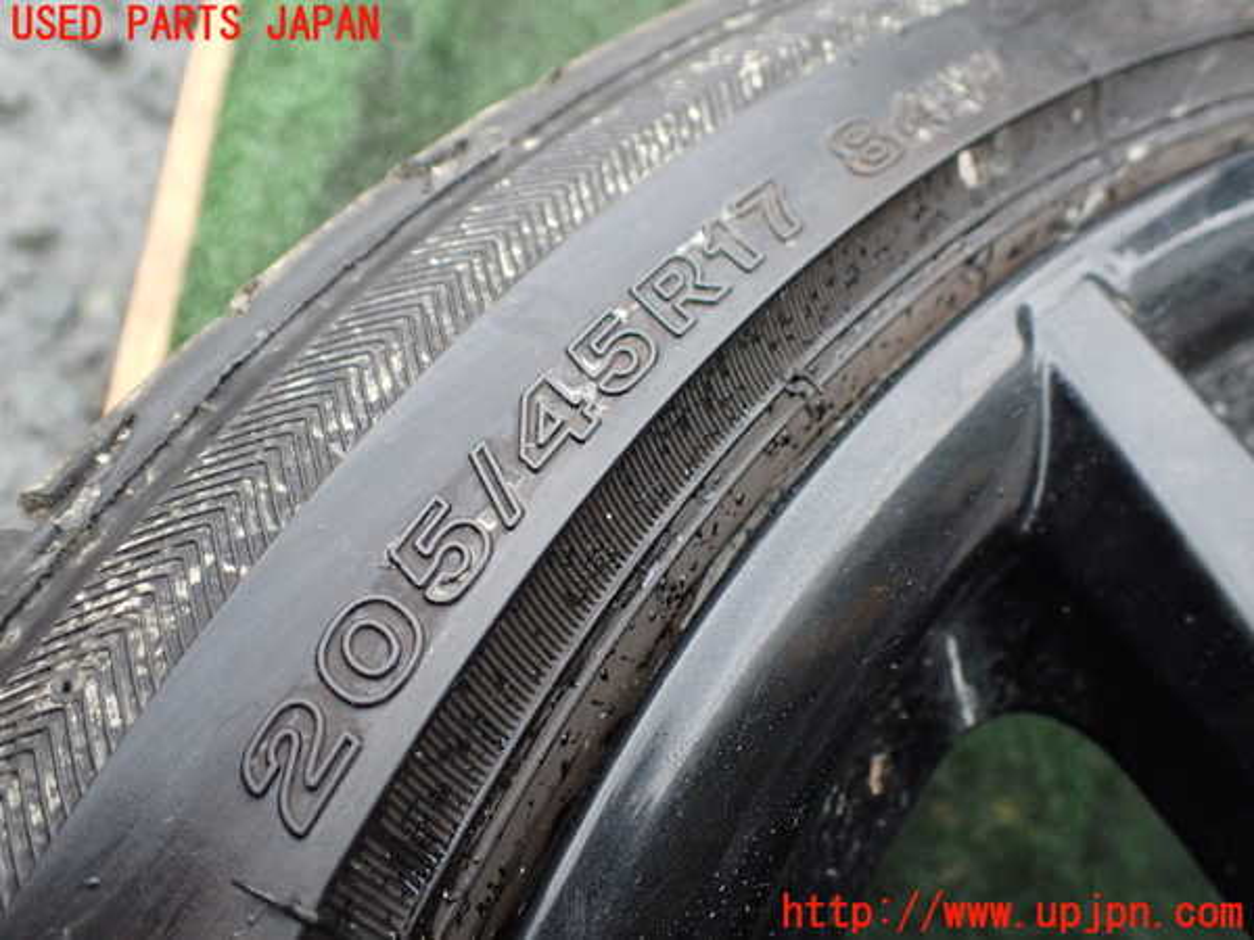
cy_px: 470
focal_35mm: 30
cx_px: 627
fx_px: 1087
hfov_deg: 60.0
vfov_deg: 46.8
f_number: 2.3
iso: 400
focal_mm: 5.4
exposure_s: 1/125
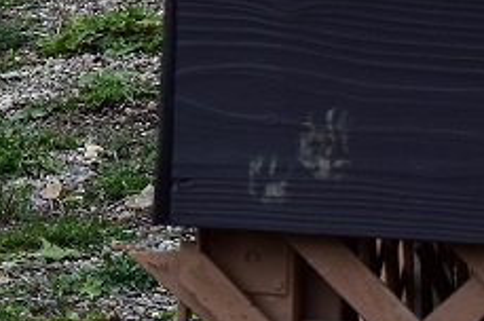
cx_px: -660
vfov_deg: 2.0
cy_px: -112
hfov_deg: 3.0
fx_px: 9116
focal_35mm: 679
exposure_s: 1/100
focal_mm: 92
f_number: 11
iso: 200
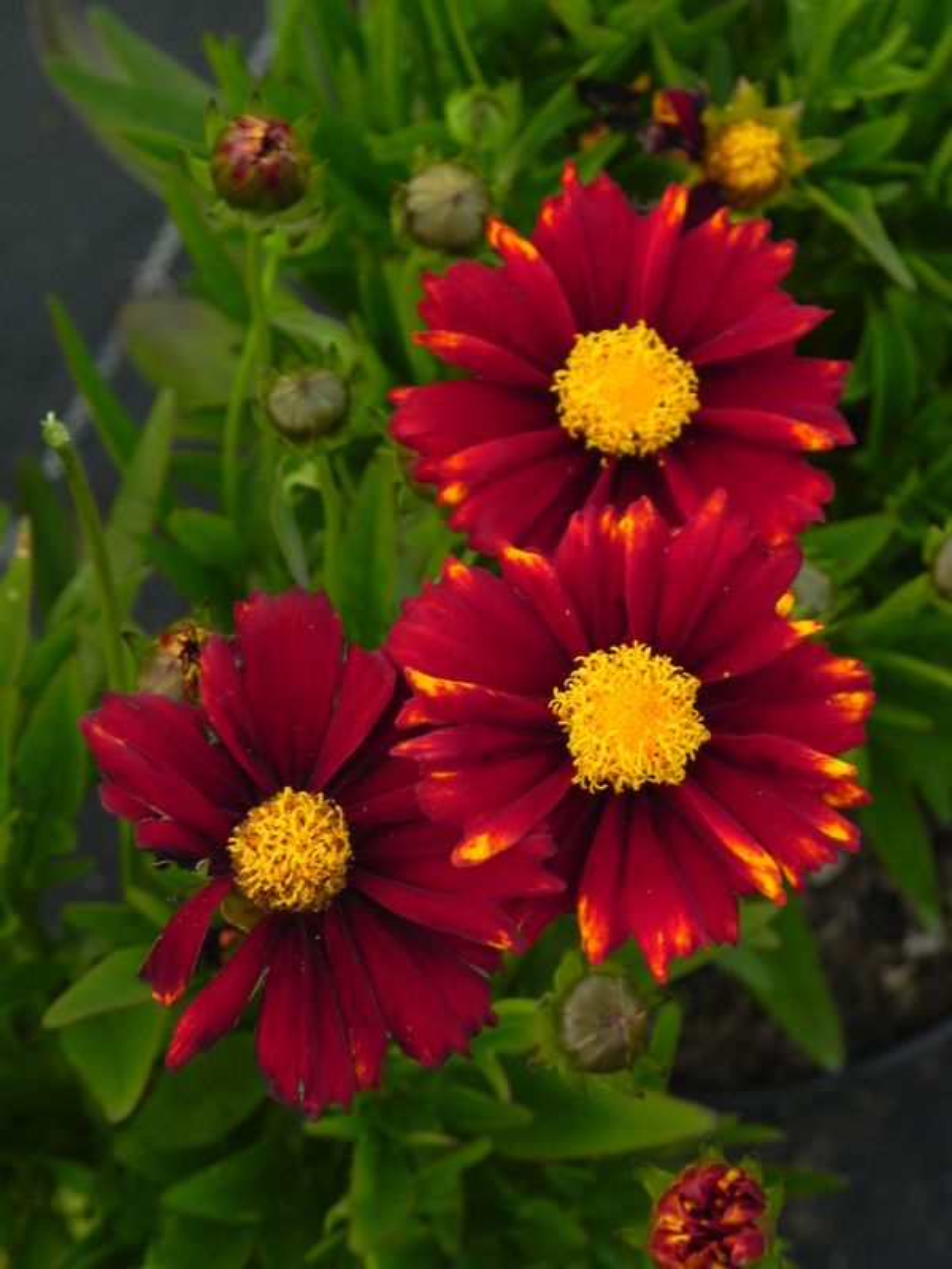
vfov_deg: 13.7
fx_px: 5280
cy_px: 634
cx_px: 476
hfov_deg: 10.3
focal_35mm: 144
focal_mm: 25.7
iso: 160
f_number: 5
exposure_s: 1/25
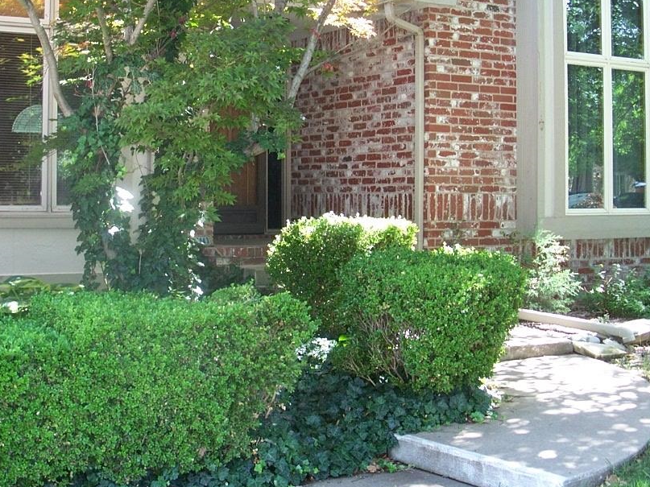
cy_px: 172
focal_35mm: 55
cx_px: 263
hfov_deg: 34.8
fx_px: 1033
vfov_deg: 26.4
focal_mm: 7.8
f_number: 2.8
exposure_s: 1/60
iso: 125
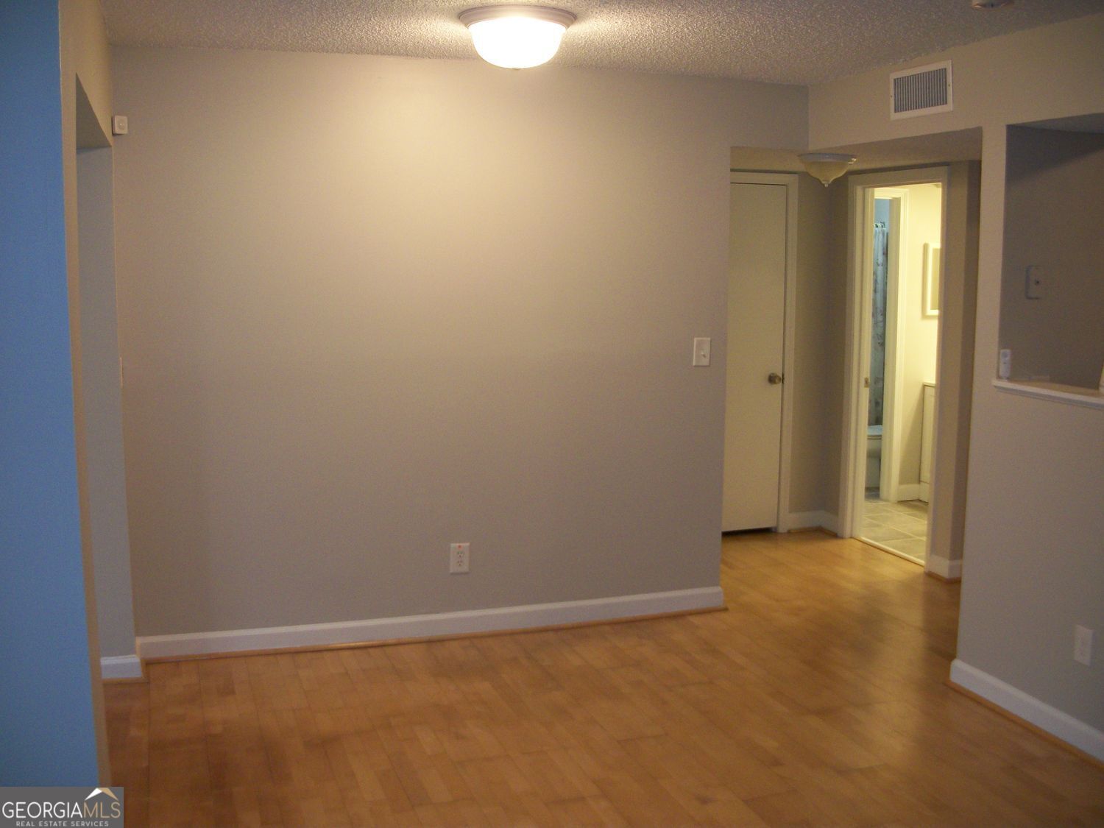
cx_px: 552
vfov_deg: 40.7
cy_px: 414
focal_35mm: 35
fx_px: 1116
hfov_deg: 52.6
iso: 160
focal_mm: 6.3
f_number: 3.1
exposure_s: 1/40
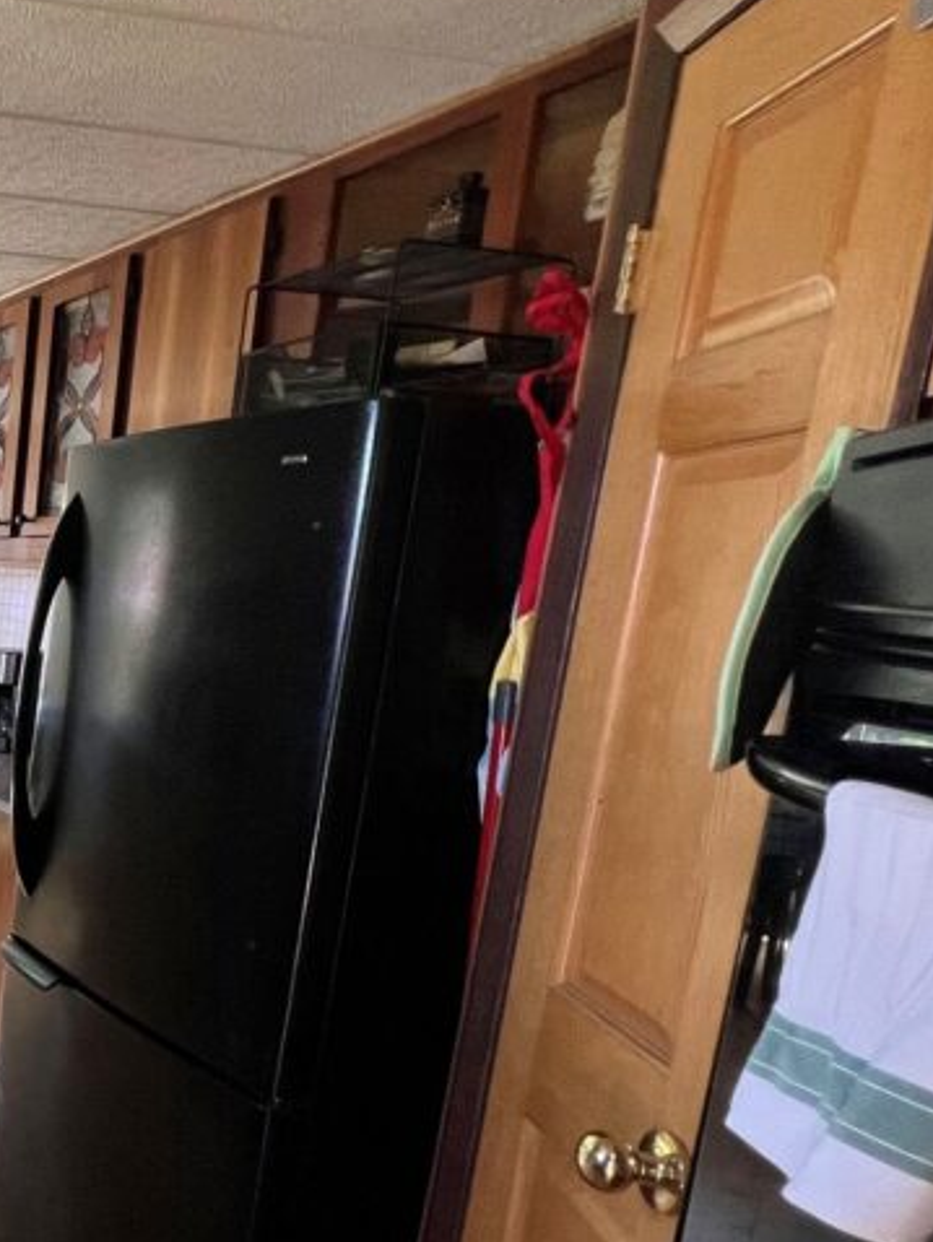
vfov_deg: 61.1
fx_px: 1041
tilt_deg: -9.8
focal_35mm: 29
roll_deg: -2.4
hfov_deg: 31.7
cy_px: 751
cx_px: -376
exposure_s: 1/99
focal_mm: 1.57
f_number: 1.8
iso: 125
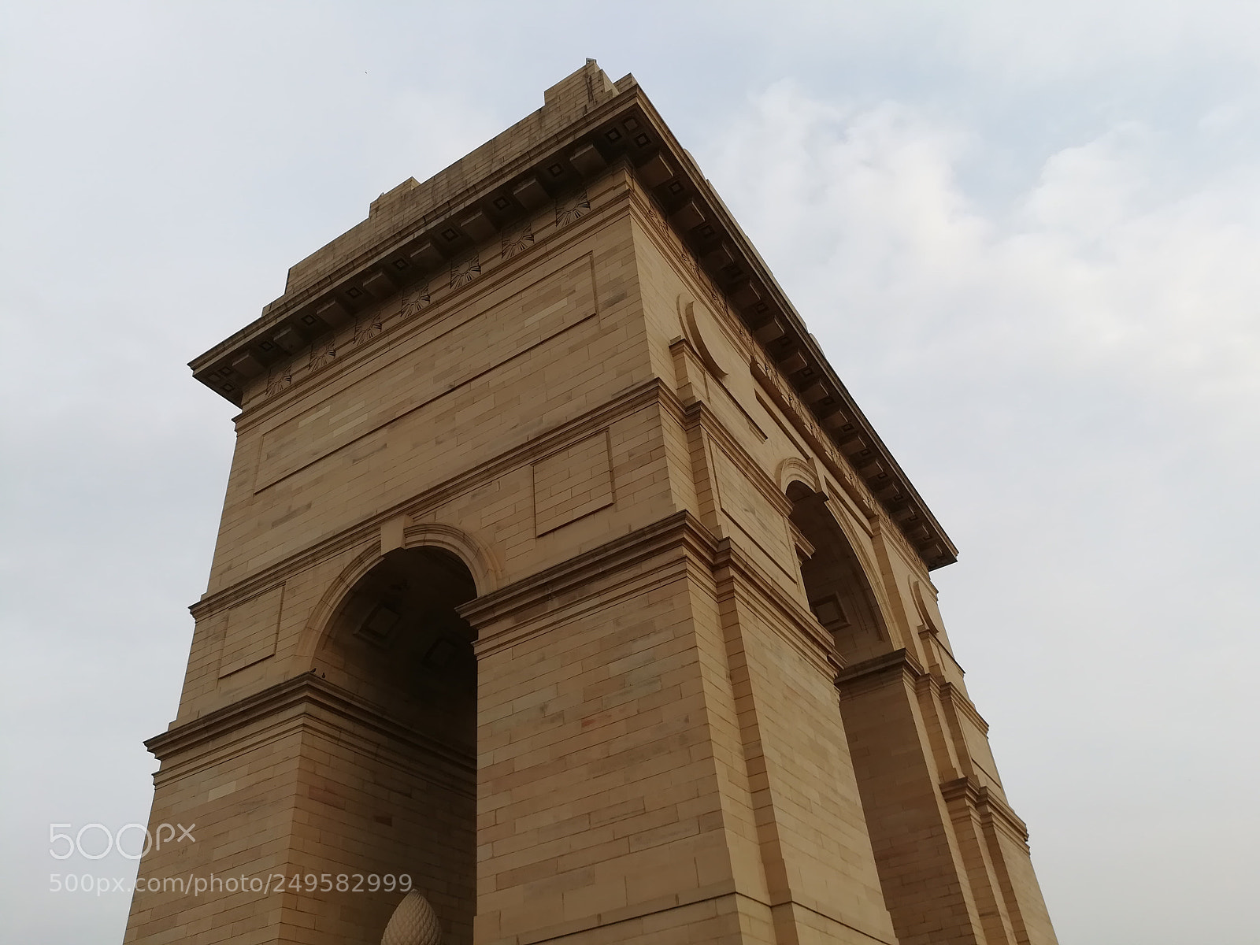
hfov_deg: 67.3
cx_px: 630
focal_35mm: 26
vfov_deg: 53.1
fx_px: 946
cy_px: 472
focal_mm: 3.83
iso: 50
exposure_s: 1/519
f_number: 2.2
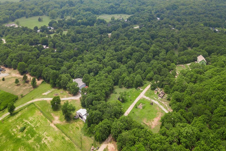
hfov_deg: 65.5
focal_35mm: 28
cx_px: 113
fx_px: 176
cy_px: 86
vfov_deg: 46.3
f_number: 2.2
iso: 100
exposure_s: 1/1400
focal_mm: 4.73
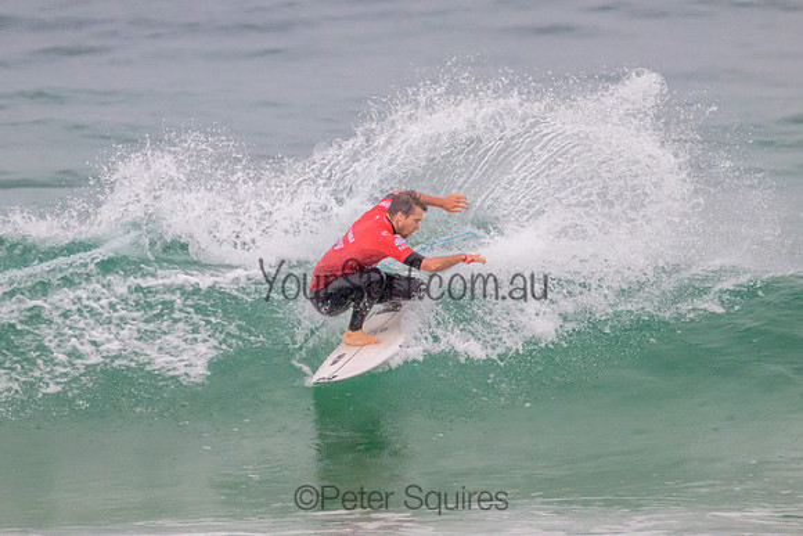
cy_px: 178
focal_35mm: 1069
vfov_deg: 1.3
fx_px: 23846
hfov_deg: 1.9
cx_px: 379
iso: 4000
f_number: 11
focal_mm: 800
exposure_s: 1/2000
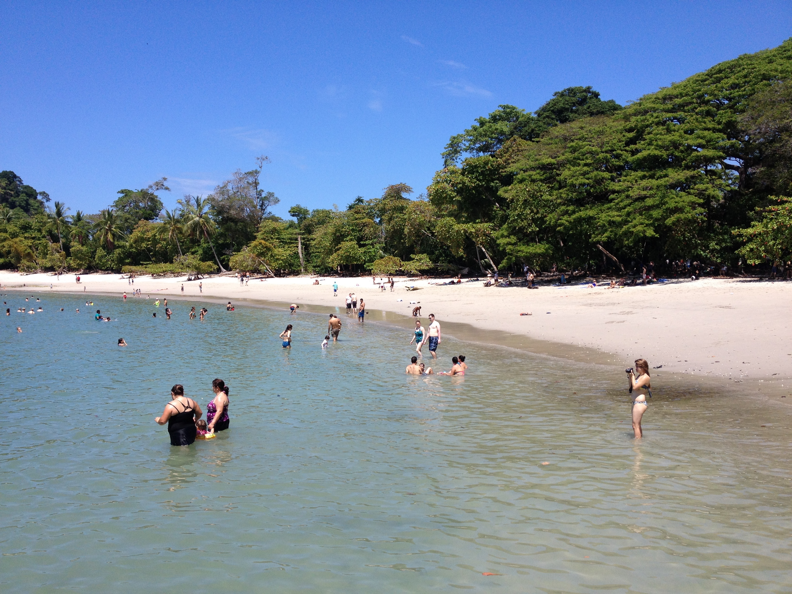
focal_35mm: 35
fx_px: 801
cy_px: 297
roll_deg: -0.7
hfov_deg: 52.6
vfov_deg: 40.7
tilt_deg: -4.5
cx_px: 396
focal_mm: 4.28
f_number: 2.4
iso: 50
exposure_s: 1/1842
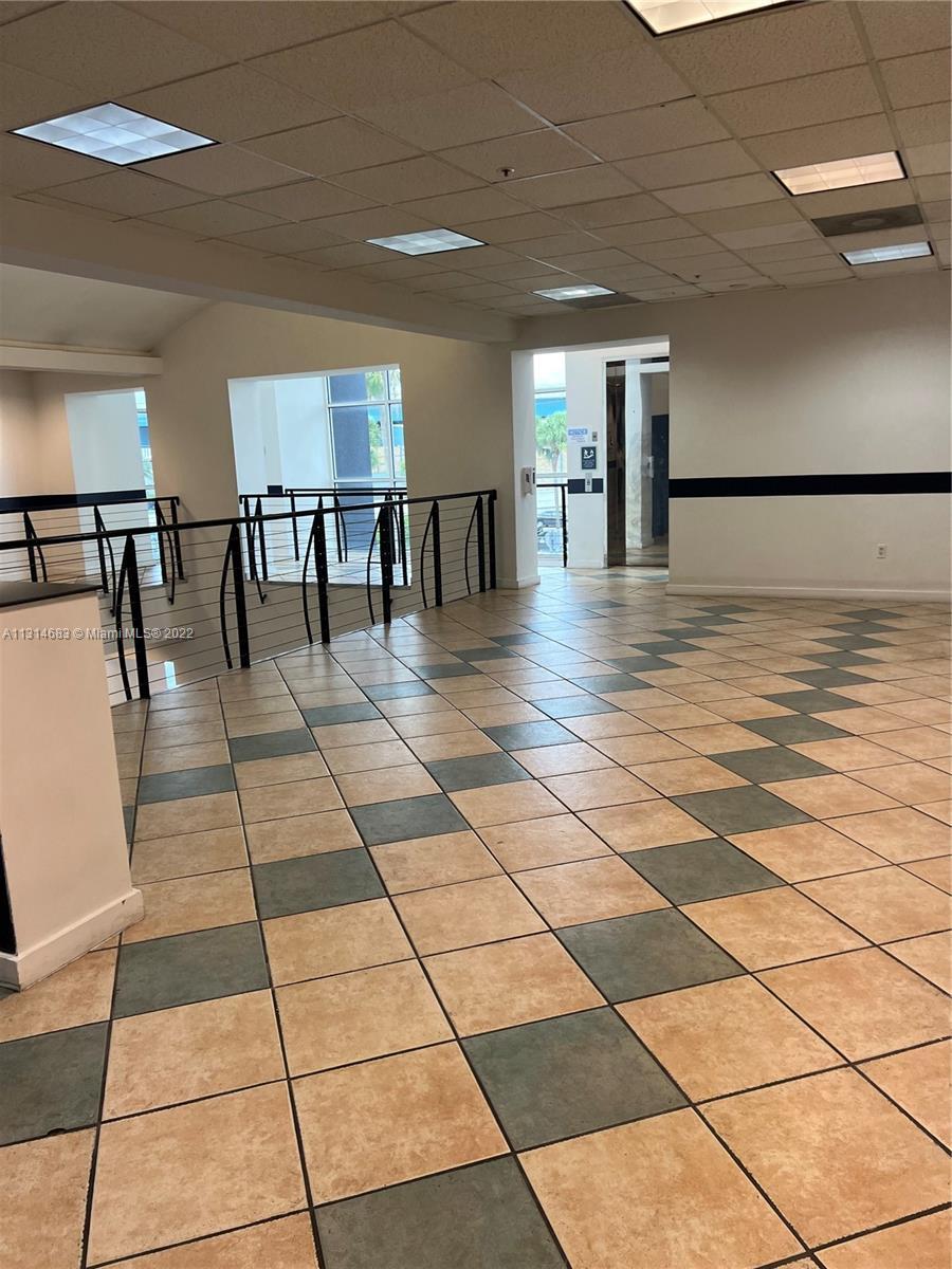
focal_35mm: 26
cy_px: 634
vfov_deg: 67.3
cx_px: 476
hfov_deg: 53.1
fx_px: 953
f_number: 1.5
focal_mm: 5.7
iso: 64
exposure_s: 1/60
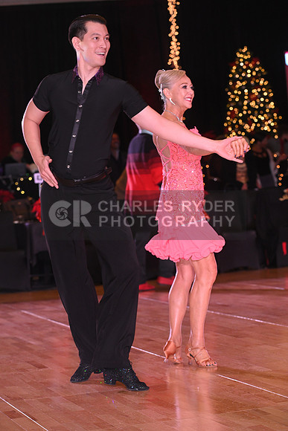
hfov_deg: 11.4
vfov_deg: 17.1
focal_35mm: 120
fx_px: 1439
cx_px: 144
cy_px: 216
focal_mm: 120
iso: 2000
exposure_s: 1/200
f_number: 5.6
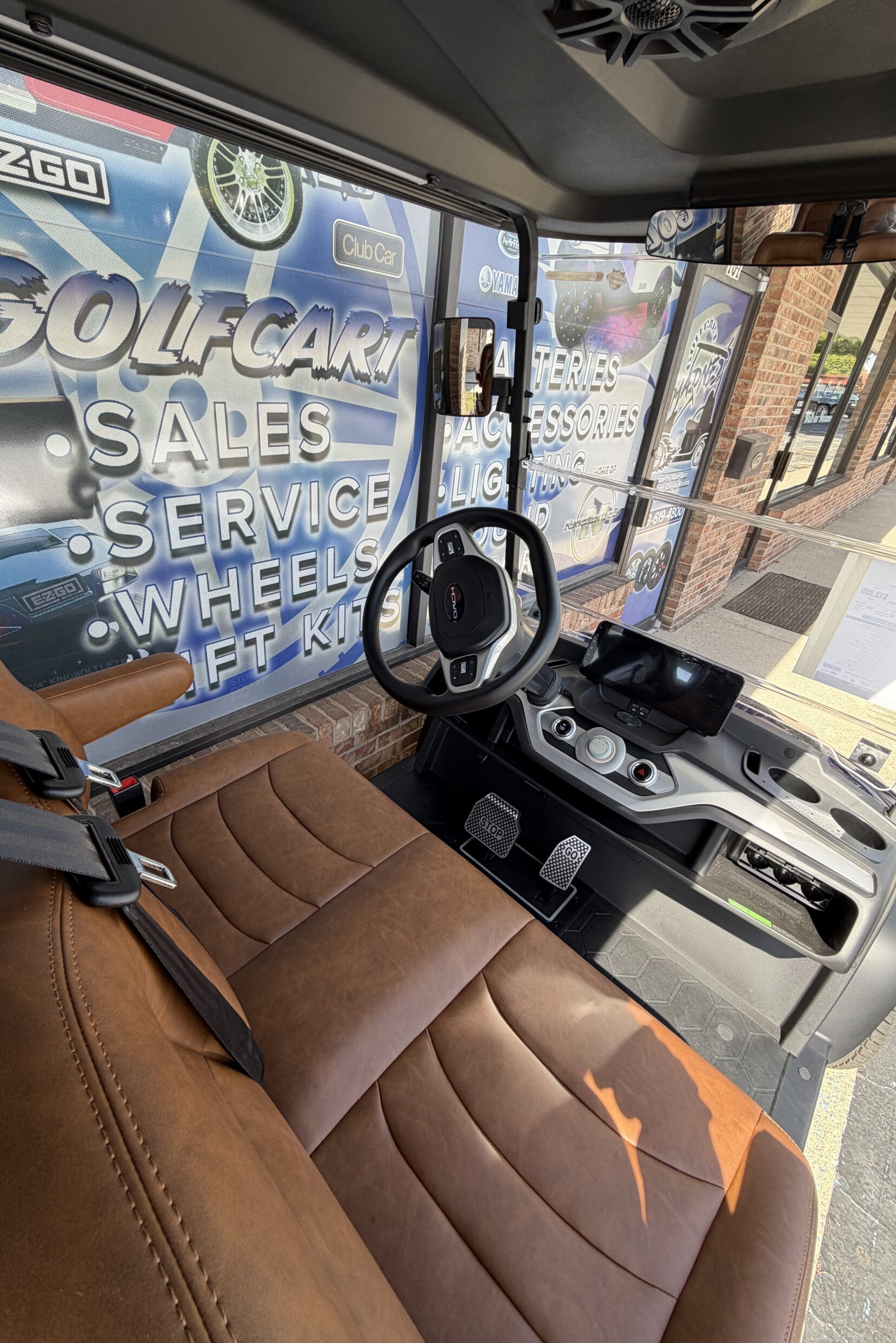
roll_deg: -5.3
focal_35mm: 15
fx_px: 560
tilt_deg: -28.1
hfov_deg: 77.2
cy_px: 659
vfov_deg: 100.4
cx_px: 412
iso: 40
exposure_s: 1/182
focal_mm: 2.22
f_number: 2.2
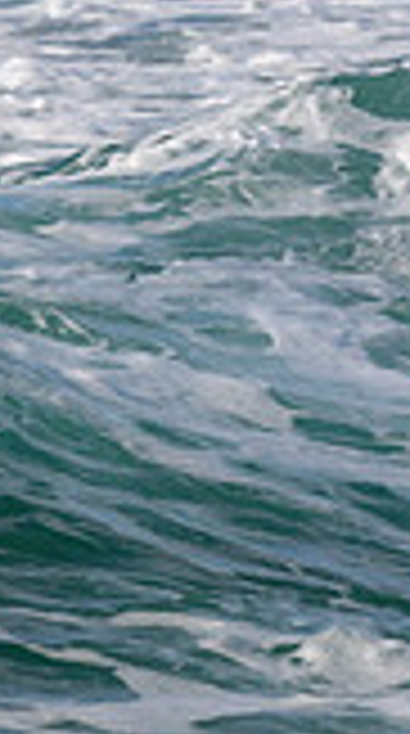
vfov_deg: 1.2
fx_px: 35611
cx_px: 1135
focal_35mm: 1832
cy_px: 304
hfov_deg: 0.7
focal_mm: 490
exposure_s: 1/2000
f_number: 11
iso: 1000
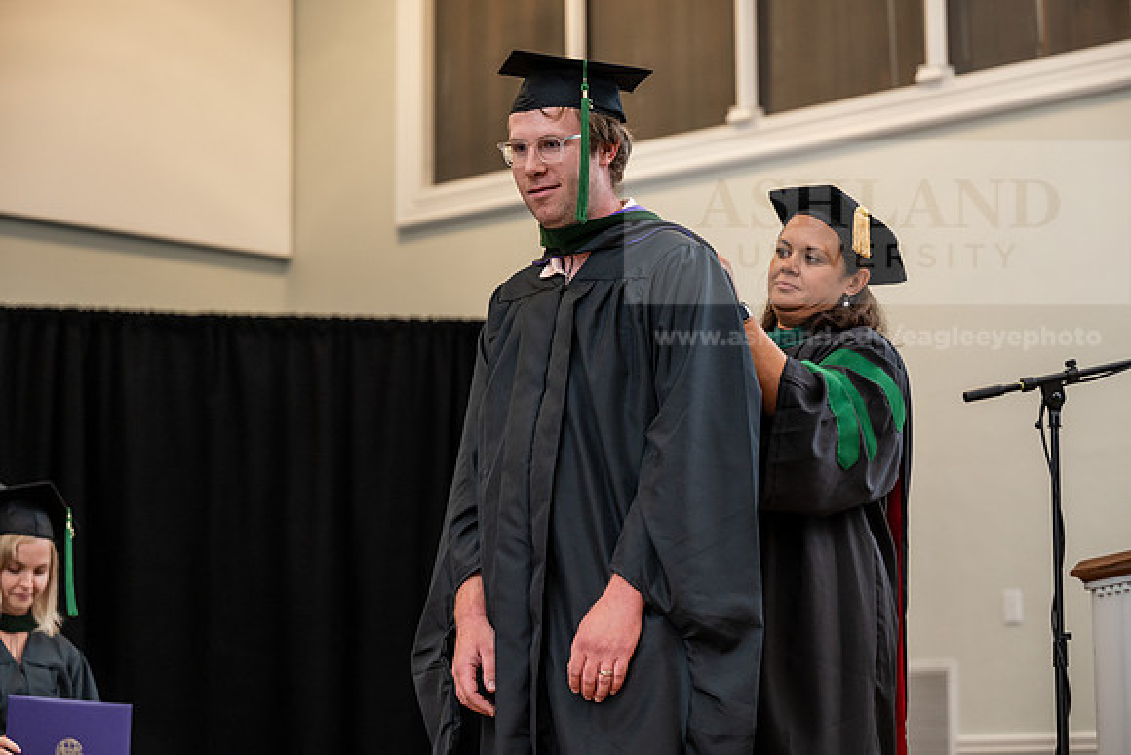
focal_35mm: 88
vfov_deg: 15.5
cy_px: 378
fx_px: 2765
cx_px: 566
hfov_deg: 23.1
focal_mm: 88
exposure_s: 1/200
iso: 1600
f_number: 3.5
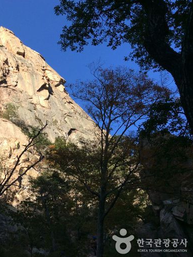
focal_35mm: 45
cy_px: 130
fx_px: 335
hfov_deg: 30.7
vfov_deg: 42.1
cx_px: 19
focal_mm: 3.3
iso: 32
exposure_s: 1/689
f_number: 2.4
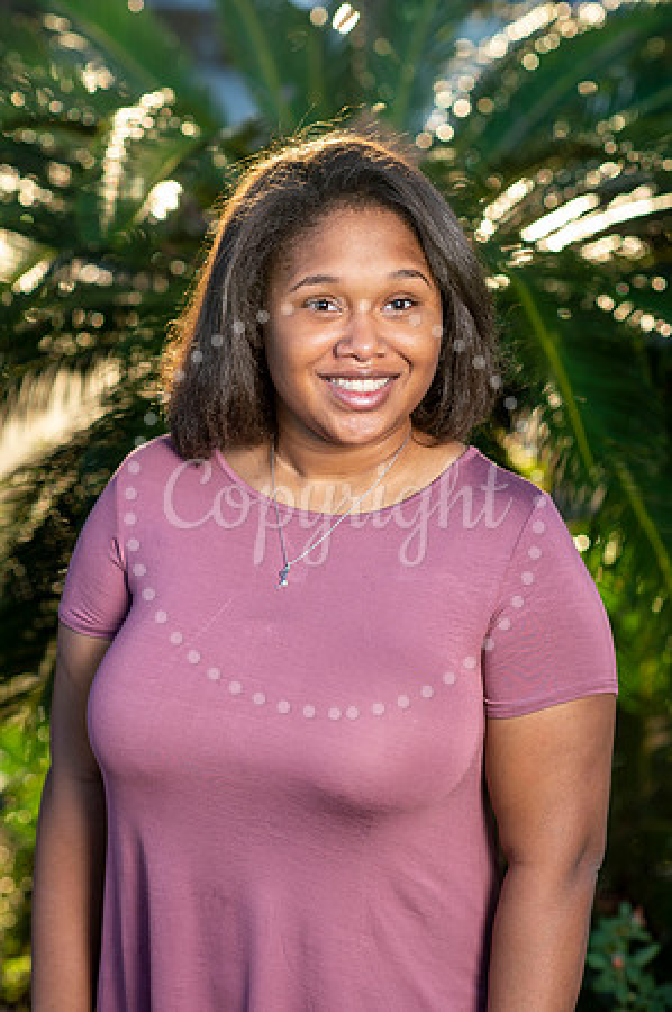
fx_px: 2385
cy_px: 506
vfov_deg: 23.9
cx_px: 336
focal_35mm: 85
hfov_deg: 16.0
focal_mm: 85
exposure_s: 1/200
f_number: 3.5
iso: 200
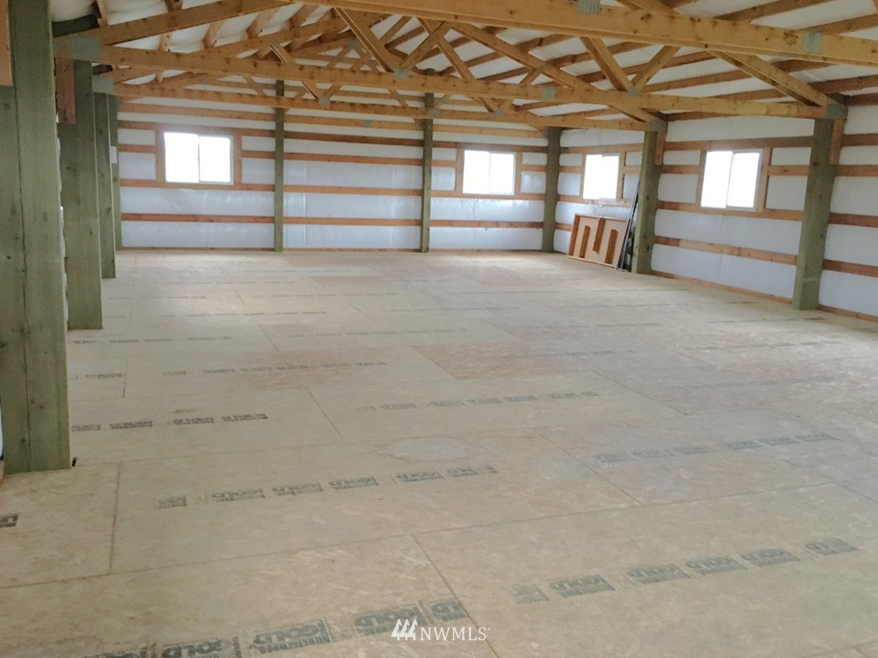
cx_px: 441
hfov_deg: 60.0
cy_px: 323
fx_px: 761
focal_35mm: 30
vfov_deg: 46.8
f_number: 2.2
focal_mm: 4.15
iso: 200
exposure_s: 1/15
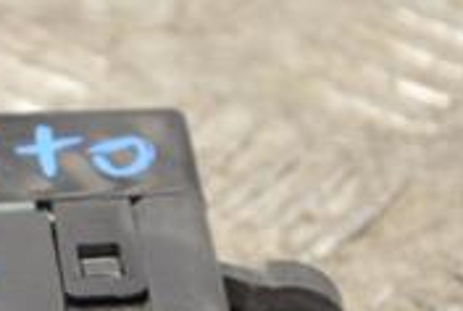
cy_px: 356
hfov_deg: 7.3
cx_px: -132
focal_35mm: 281
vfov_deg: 4.9
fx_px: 3616
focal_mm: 55
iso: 720
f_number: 5.6
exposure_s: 1/30
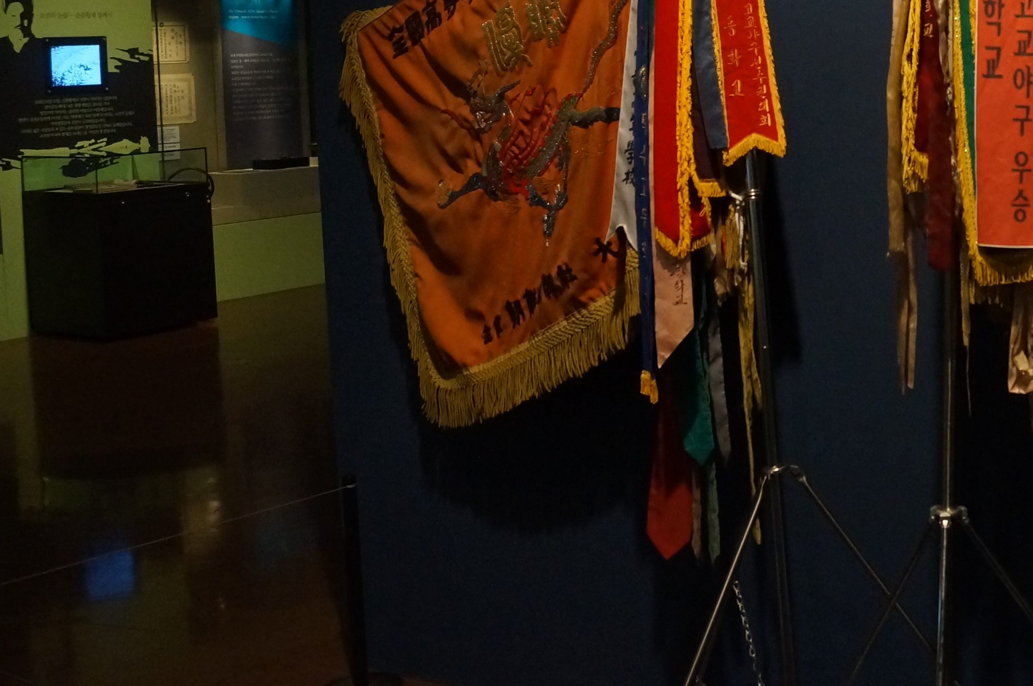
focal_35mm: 54
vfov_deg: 24.4
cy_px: 92
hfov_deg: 34.3
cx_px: 984
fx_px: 1548
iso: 1600
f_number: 4
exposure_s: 1/60
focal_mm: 18
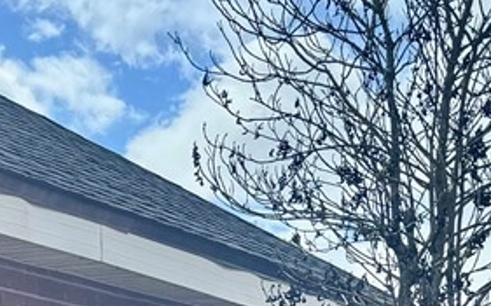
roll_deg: -0.2
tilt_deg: -2.7
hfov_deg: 12.8
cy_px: 643
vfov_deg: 8.5
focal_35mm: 145
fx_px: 1938
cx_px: -446
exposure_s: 1/4049
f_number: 1.78
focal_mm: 6.76
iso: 80
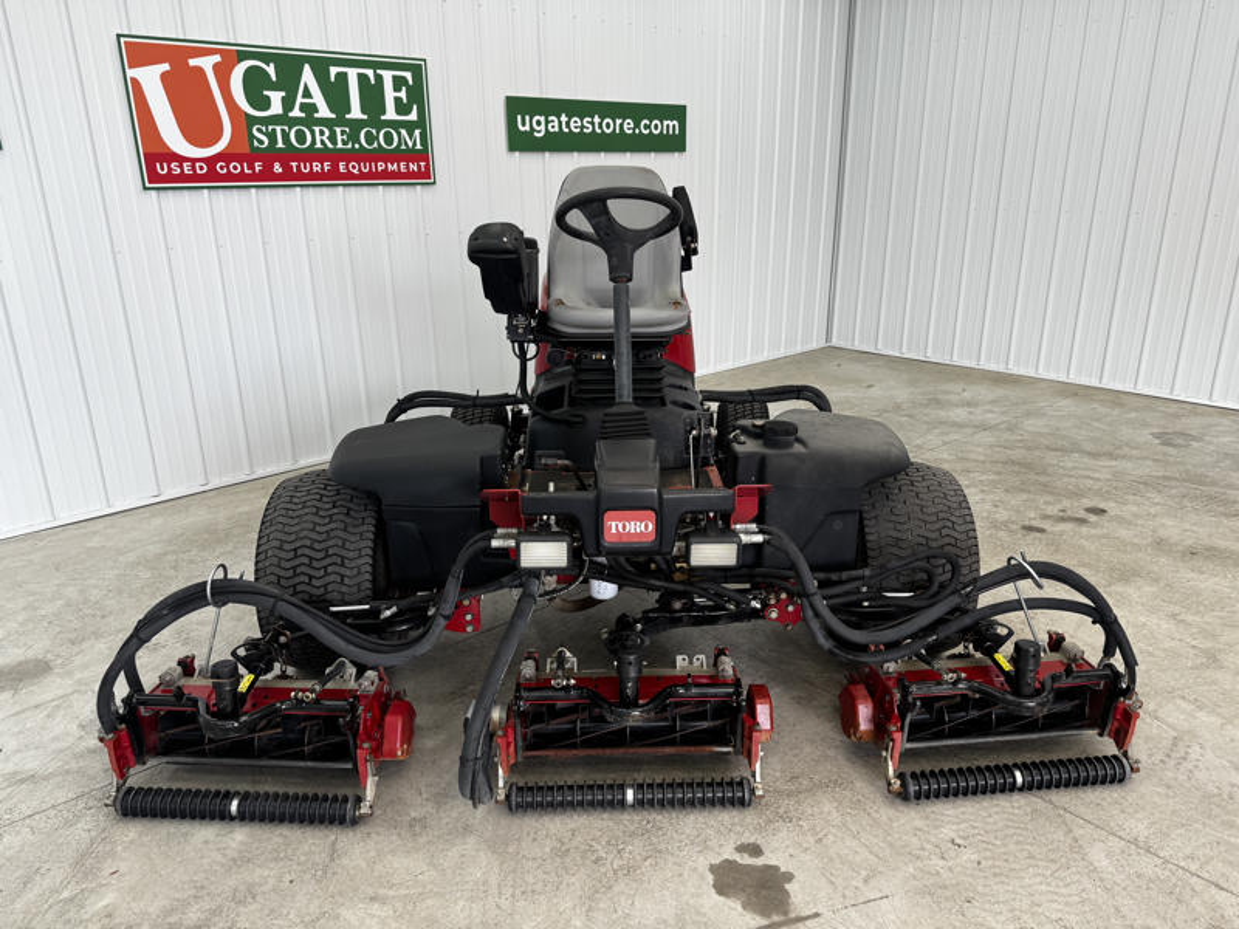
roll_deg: -0.1
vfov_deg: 56.8
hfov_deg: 71.6
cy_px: 464
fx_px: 859
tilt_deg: -19.9
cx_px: 620
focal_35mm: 24
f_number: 1.78
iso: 50
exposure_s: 1/135
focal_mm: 6.76
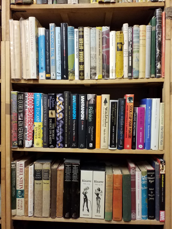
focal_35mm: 27
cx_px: 86
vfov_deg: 65.3
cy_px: 114
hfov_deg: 51.4
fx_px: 179
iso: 320
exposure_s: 1/25
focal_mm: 3.6
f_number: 1.9
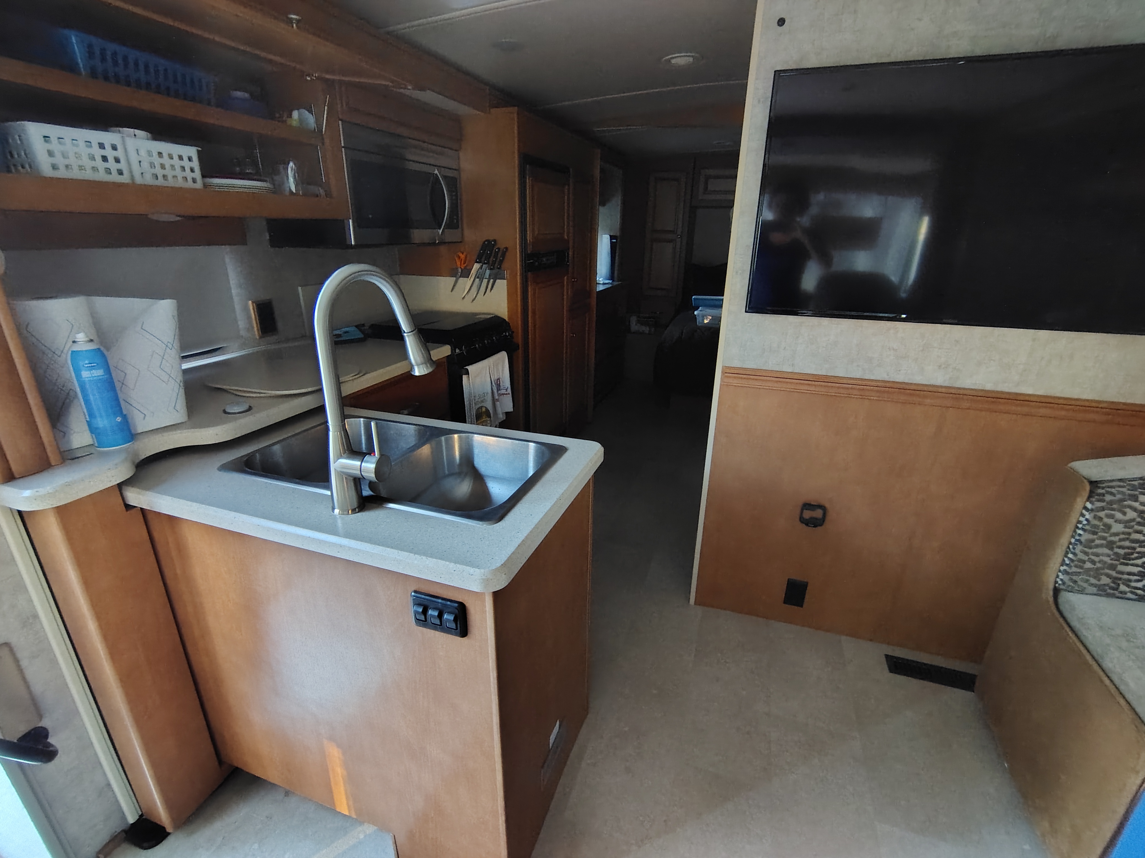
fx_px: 529
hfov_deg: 94.5
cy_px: 429
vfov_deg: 78.1
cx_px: 572
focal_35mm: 16
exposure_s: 1/20
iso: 2240
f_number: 2.2
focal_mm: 2.13
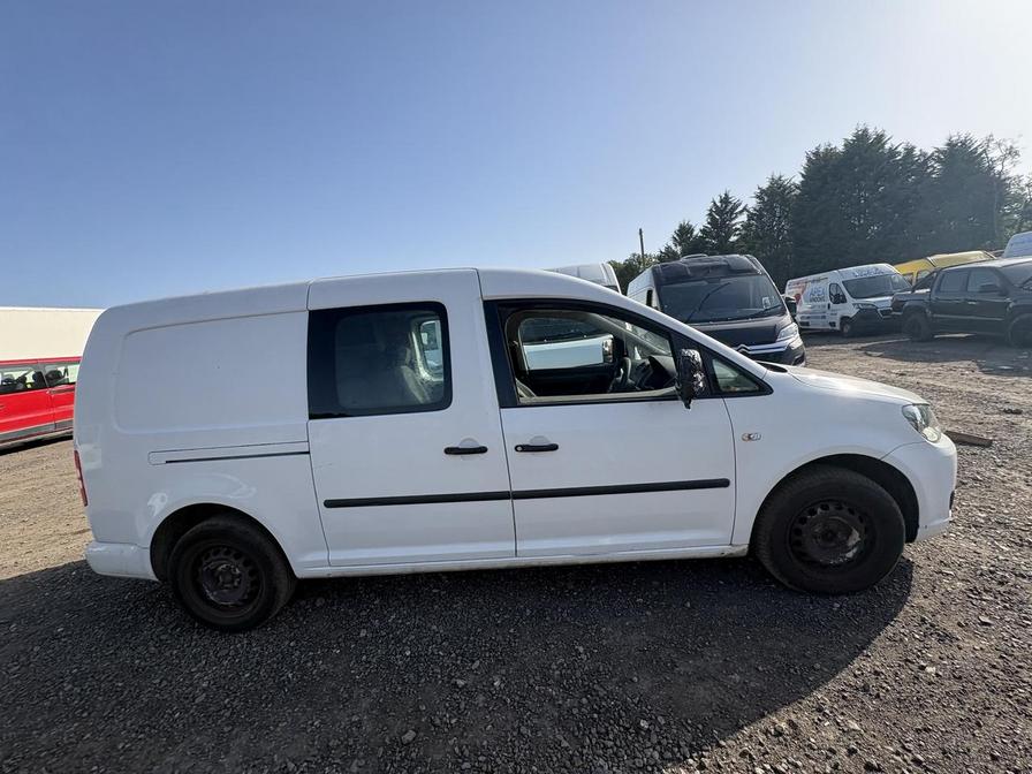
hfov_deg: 102.1
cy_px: 387
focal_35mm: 14
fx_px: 417
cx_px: 516
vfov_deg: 85.7
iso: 40
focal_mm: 2.22
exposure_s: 1/1217
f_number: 2.2
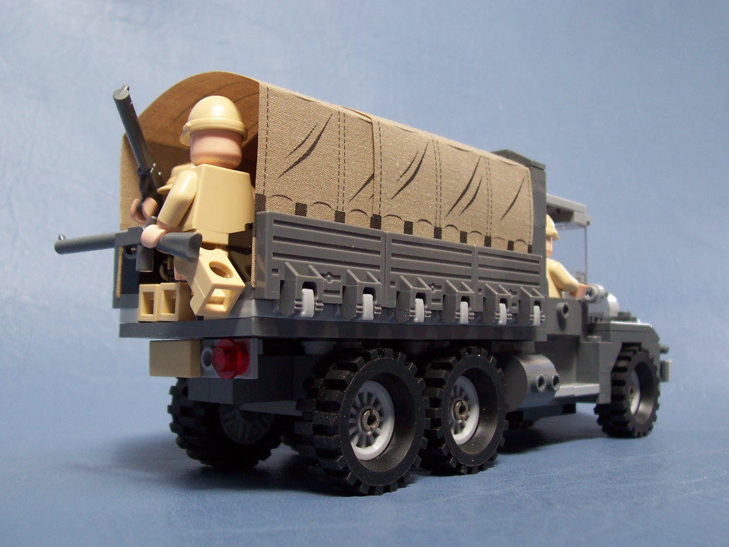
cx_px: 364
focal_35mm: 37
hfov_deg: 50.1
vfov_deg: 38.7
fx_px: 779
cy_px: 274
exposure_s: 1/125
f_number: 2.8
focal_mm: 5.6
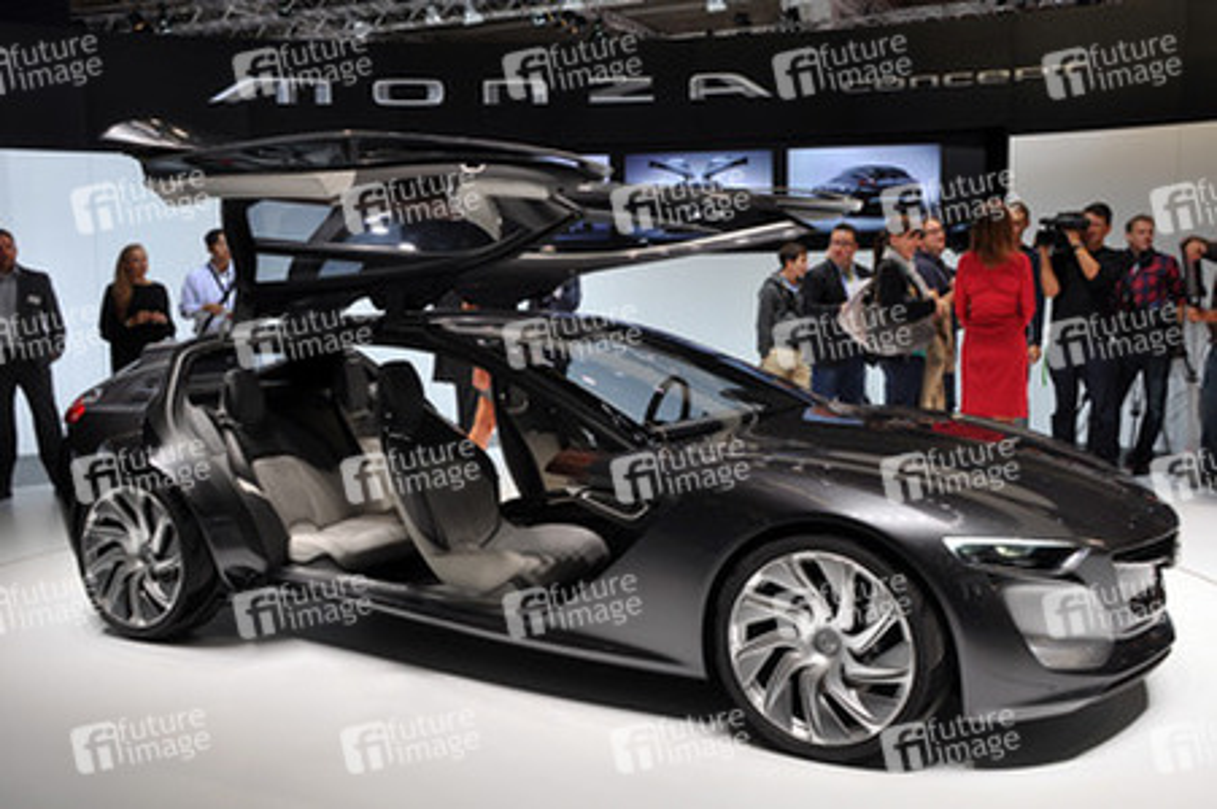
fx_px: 1216
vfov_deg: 36.8
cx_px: 608
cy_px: 404
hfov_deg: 53.2
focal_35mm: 36
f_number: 6.3
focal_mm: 24
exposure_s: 1/100
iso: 400
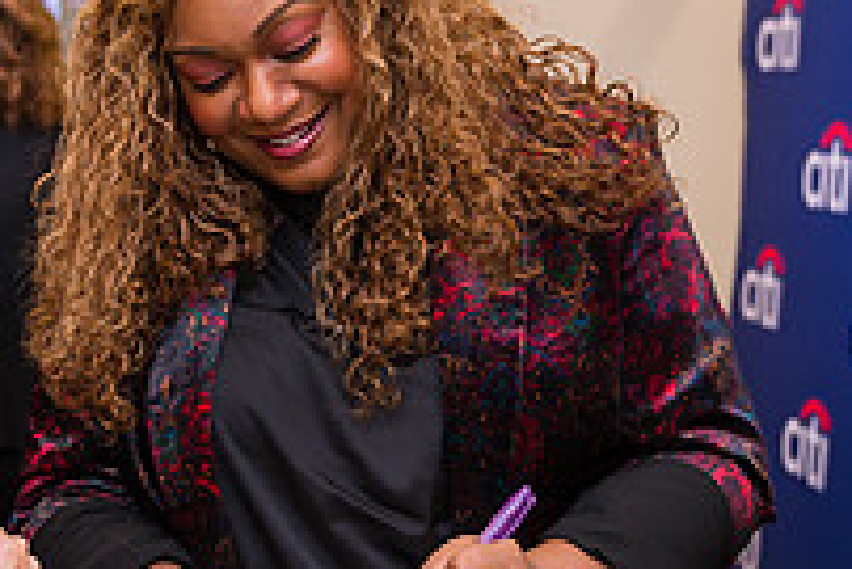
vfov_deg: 15.3
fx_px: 2108
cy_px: 409
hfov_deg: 22.8
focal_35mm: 89
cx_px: 337
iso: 400
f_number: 3.2
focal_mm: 31
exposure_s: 1/200
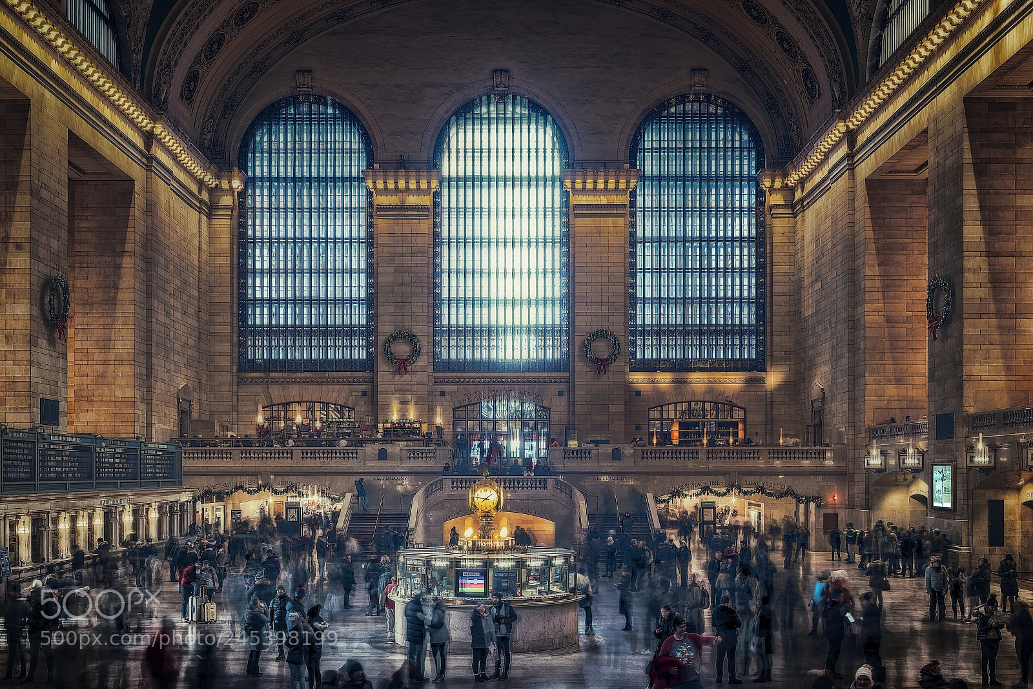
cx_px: 516
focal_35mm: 35
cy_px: 344
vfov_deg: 37.9
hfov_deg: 54.4
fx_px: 1004
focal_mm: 35
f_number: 13
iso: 50
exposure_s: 6
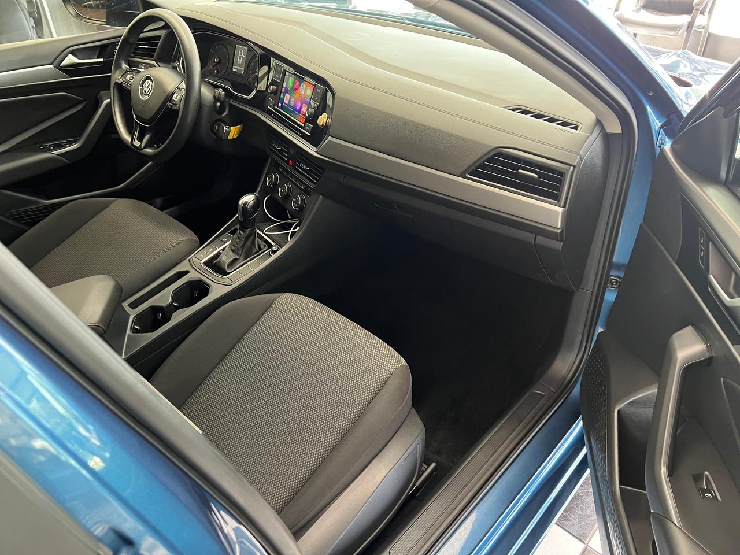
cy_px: 278
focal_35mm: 26
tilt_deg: -36.9
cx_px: 370
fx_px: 556
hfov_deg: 67.3
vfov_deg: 53.1
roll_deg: +0.5
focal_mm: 5.7
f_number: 1.5
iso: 400
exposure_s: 1/60
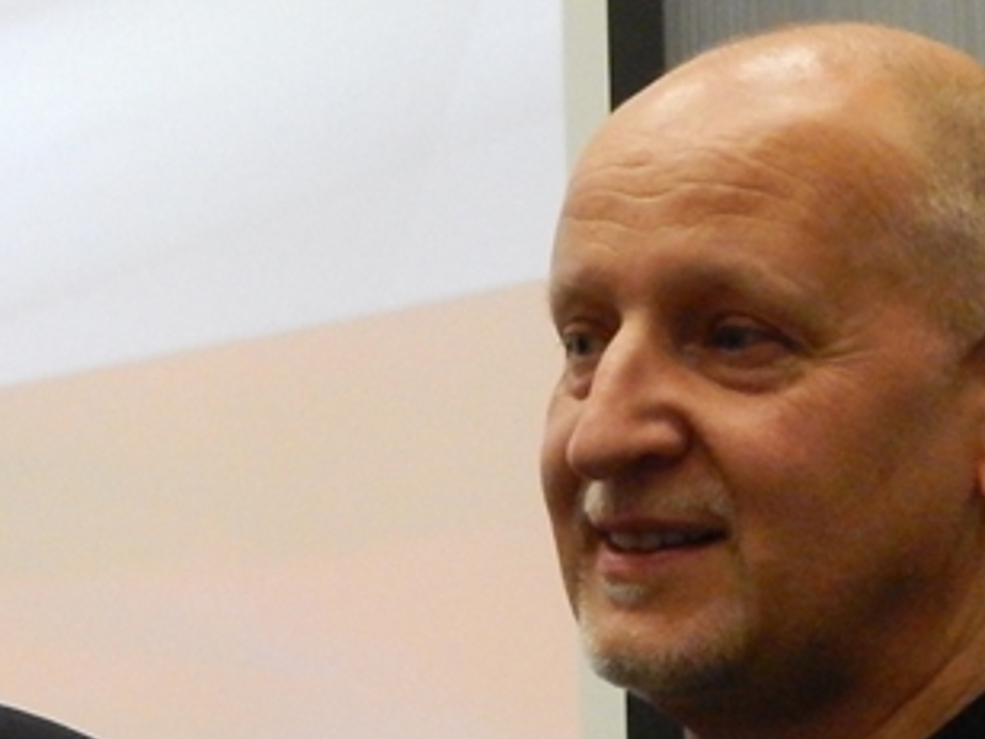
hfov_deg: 12.3
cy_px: 813
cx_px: 118
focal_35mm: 159
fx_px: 4524
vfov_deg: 9.2
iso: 800
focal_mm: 8.6
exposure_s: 1/100
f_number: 3.7
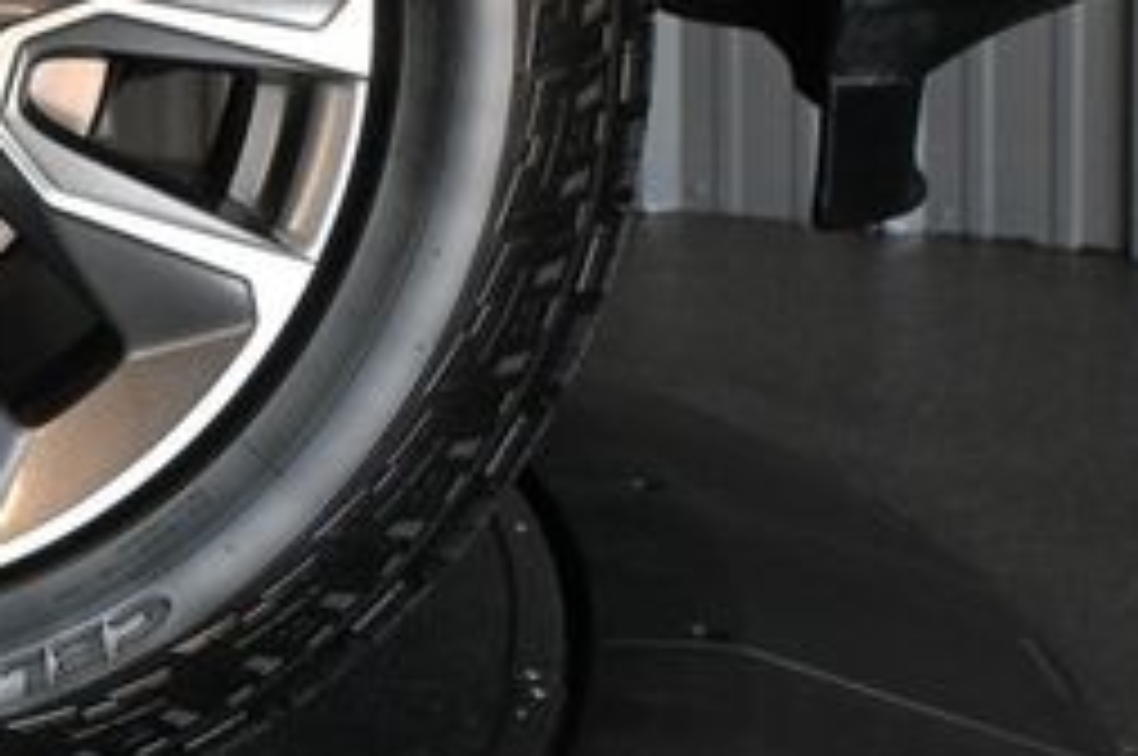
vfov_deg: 11.3
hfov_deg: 16.4
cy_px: -22
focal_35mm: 120
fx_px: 3777
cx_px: -243
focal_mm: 31.5
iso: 1600
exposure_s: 1/125
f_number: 5
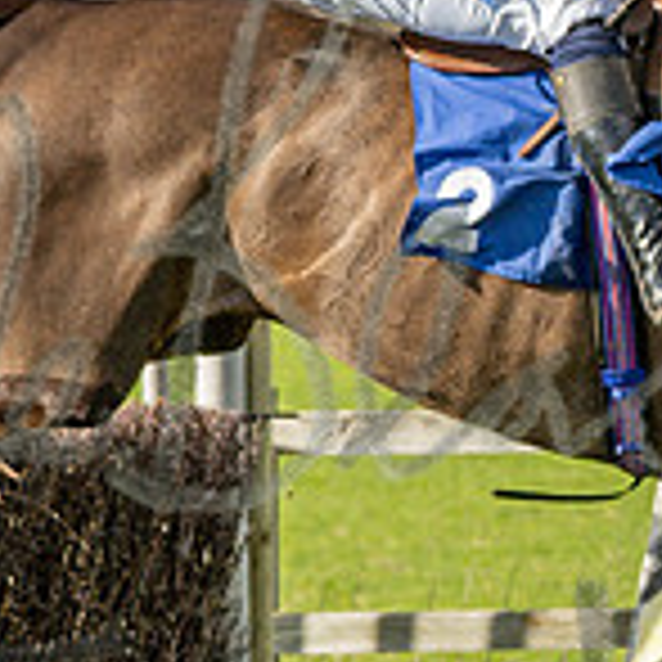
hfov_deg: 3.8
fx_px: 9974
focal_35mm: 461
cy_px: 301
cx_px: 625
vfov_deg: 3.8
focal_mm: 72
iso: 200
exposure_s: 1/1600
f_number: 4
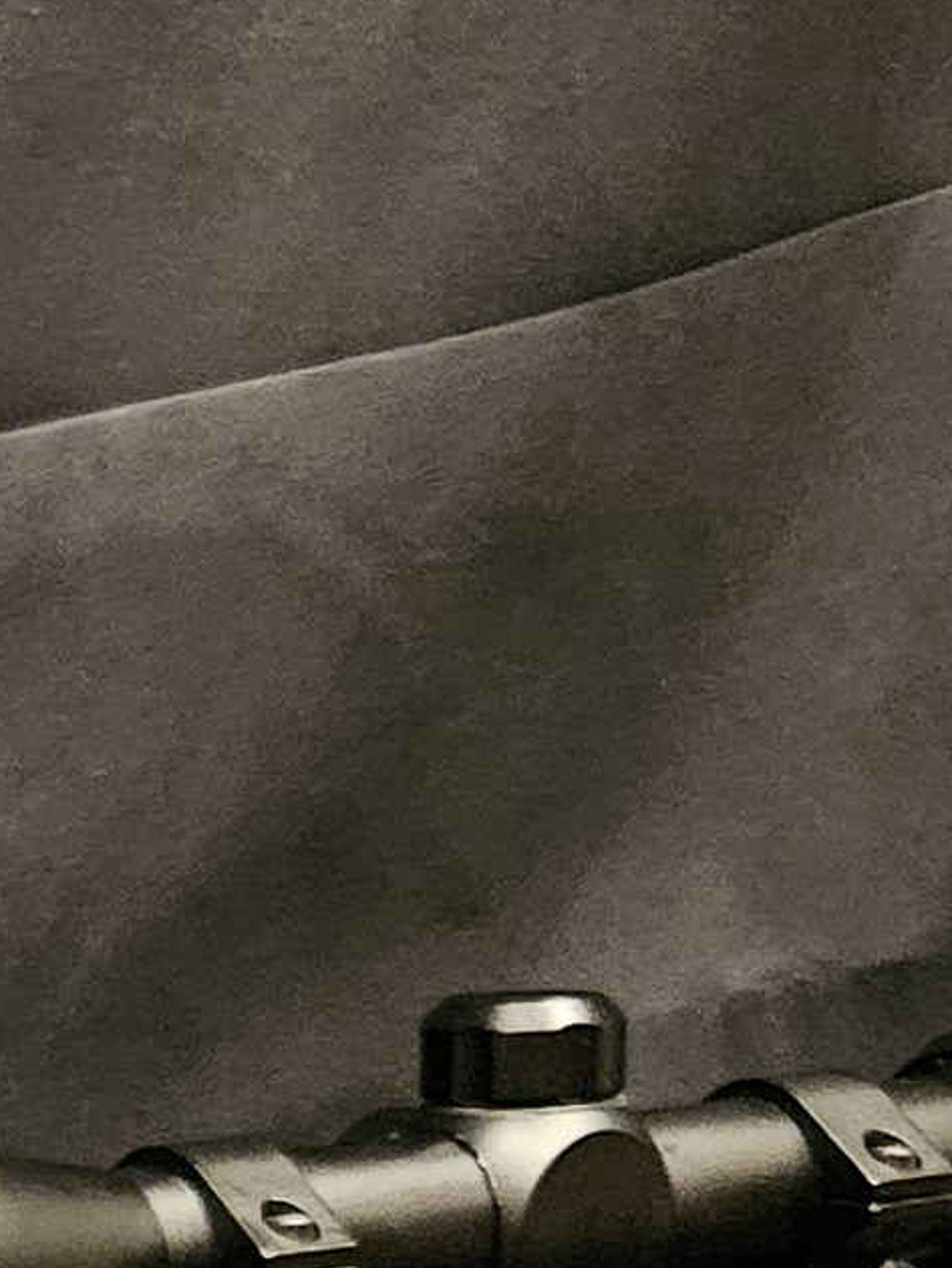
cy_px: 1878
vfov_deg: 12.8
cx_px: -1135
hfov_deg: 9.3
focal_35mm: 146
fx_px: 5350
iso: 1250
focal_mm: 5.4
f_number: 1.8
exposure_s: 1/24
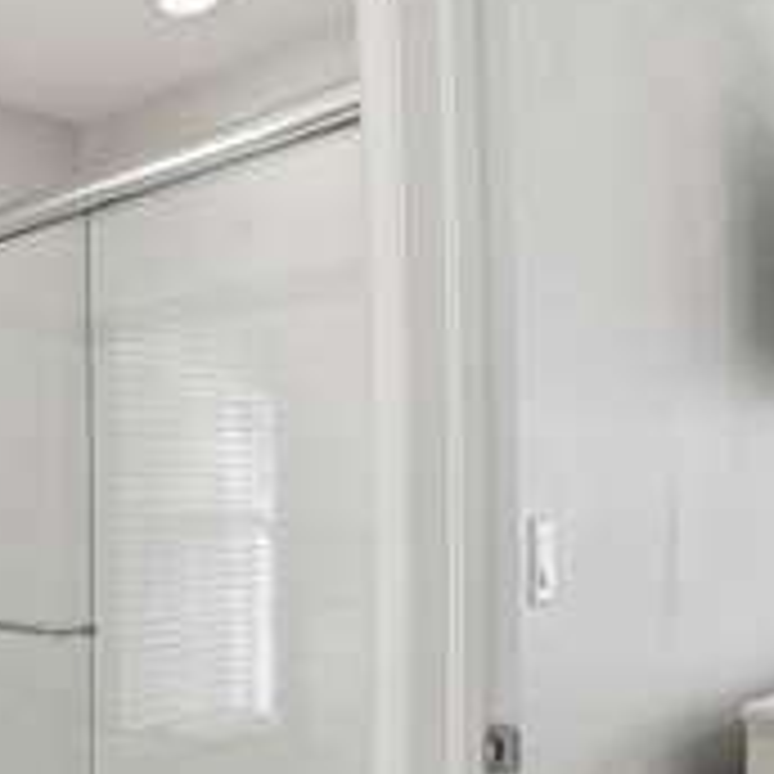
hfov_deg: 37.1
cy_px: 542
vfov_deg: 43.0
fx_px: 961
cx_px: -72
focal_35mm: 38
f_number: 9
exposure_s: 1/125
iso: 400
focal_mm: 16
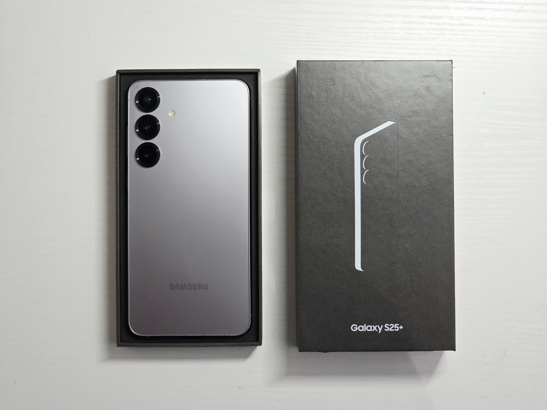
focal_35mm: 69
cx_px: 274
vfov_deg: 21.3
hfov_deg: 28.2
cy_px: 205
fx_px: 1090
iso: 200
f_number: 2.4
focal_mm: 7
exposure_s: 1/120
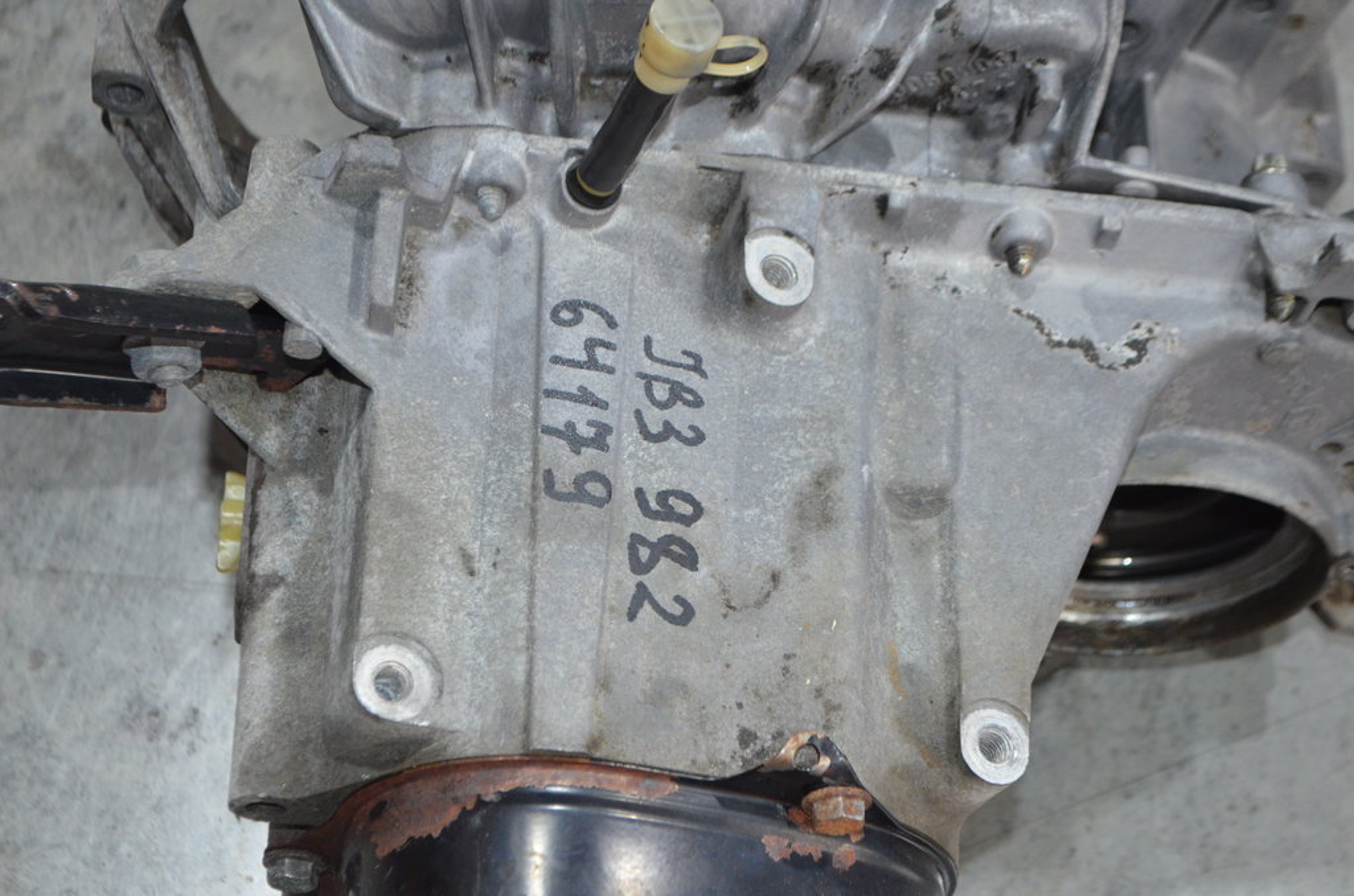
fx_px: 2702
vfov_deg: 18.8
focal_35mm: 72
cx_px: 677
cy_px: 448
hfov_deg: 28.1
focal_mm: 48
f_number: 5.3
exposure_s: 1/60
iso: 1600
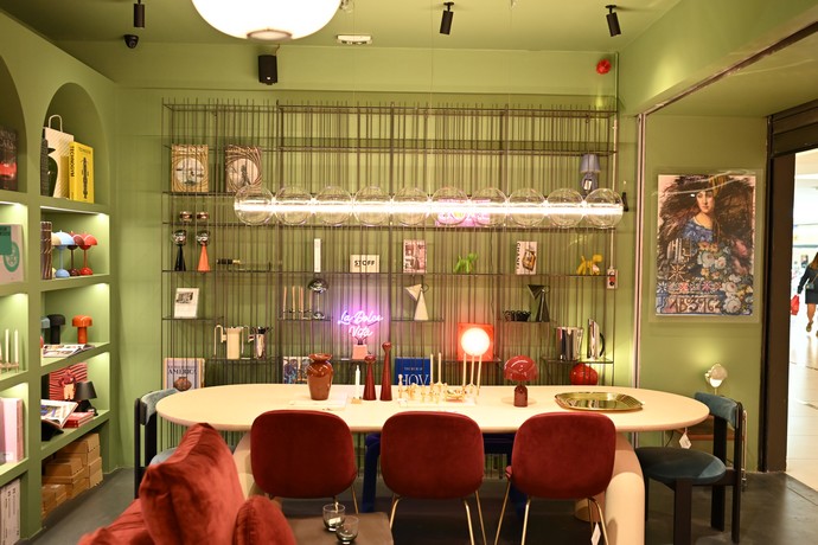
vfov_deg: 37.9
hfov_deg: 54.4
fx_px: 795
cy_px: 272
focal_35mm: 35
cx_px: 409
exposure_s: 1/250
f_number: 2.8
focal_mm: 35
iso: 2000
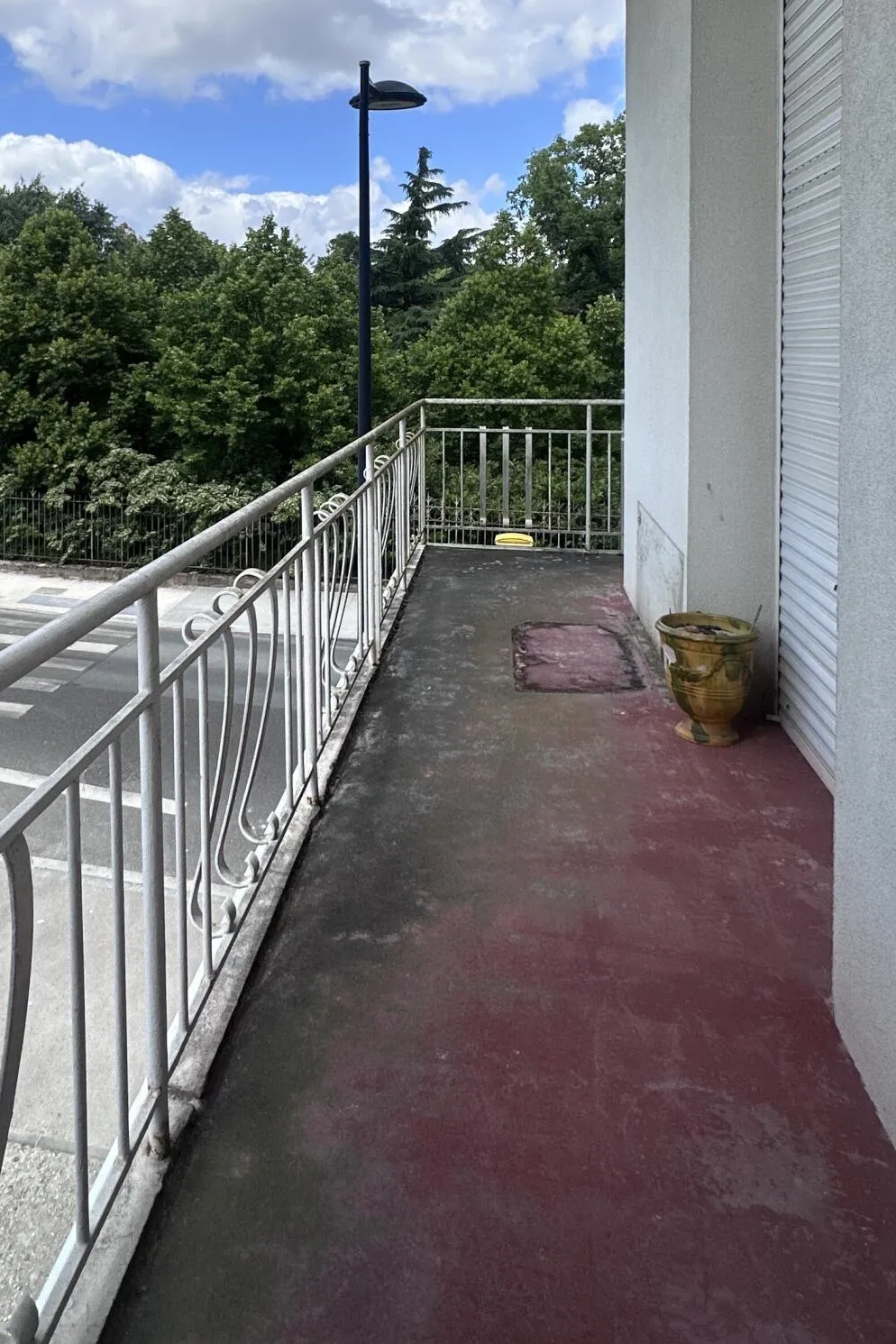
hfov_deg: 50.3
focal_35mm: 25
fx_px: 933
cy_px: 369
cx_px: 295
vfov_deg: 67.8
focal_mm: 2.22
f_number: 2.2
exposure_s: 1/1984
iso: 50
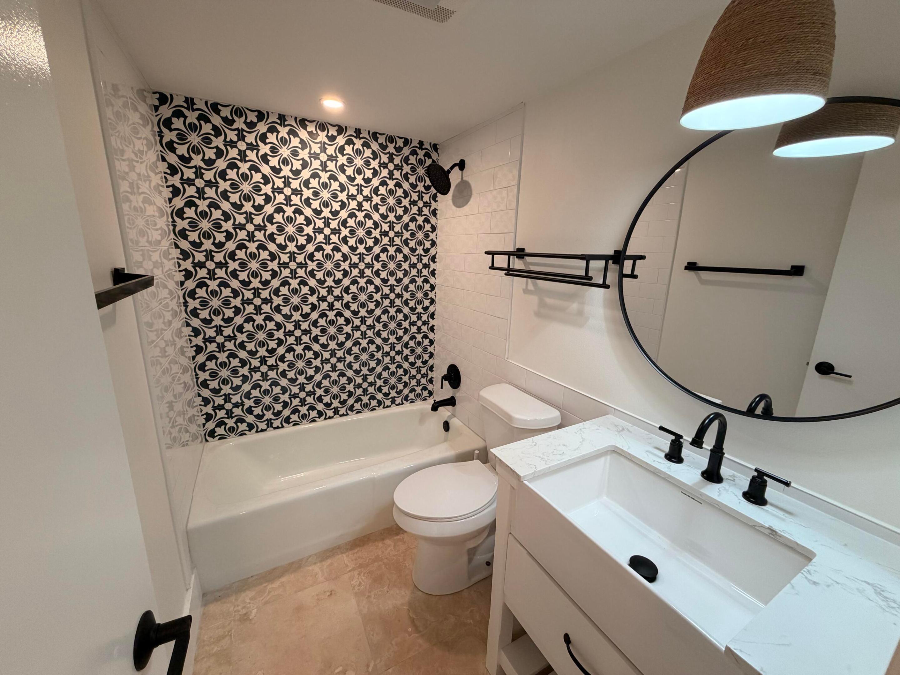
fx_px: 364
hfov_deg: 102.1
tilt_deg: -13.7
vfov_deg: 85.7
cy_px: 338
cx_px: 450
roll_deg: -1.7
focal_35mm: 14
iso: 200
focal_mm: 2.22
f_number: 2.2
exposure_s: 1/120
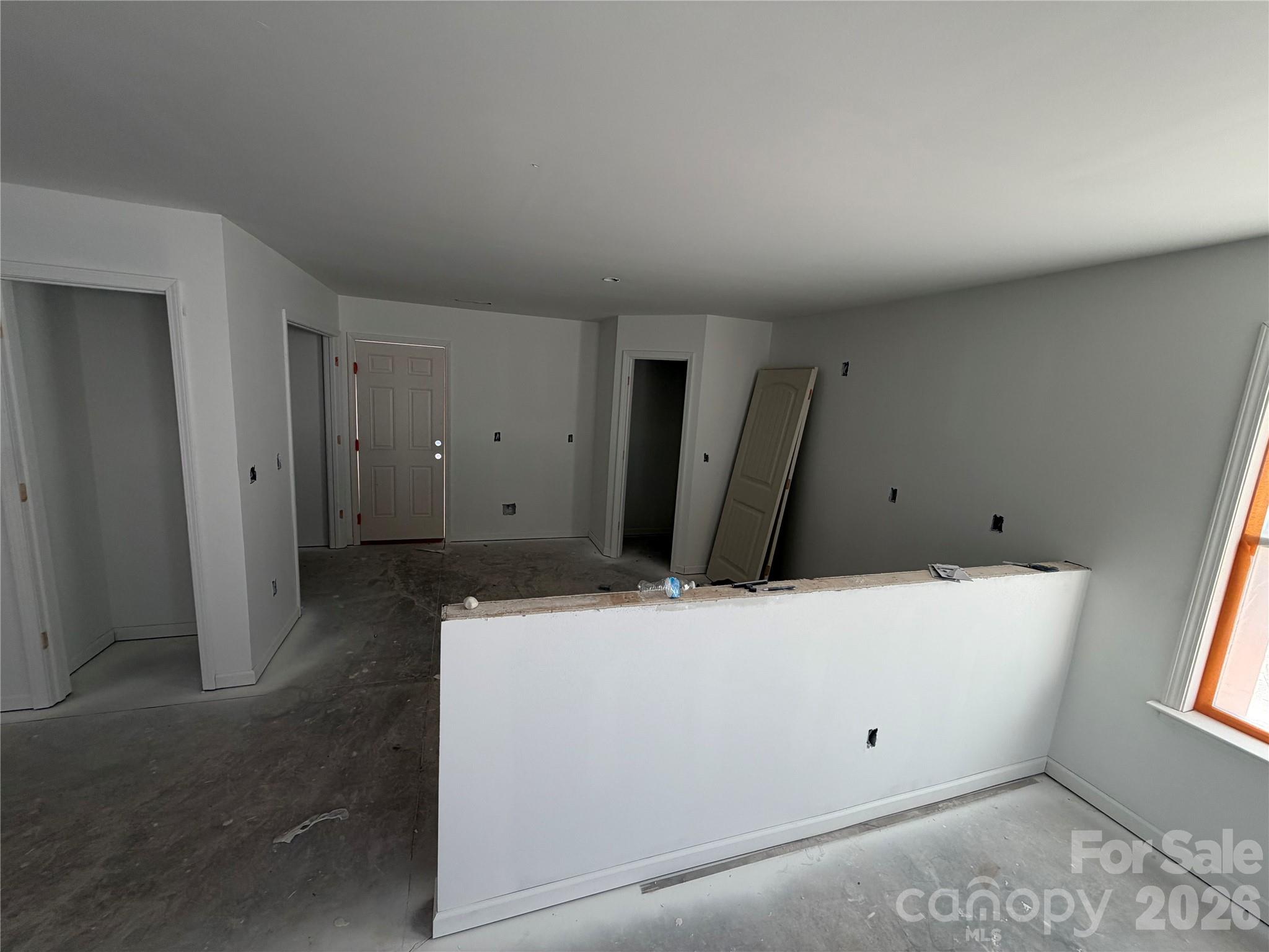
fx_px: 513
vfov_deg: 85.7
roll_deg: -3.4
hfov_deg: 102.1
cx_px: 634
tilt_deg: -9.4
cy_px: 476
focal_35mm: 14
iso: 100
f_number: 2.2
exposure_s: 1/121
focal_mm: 2.22
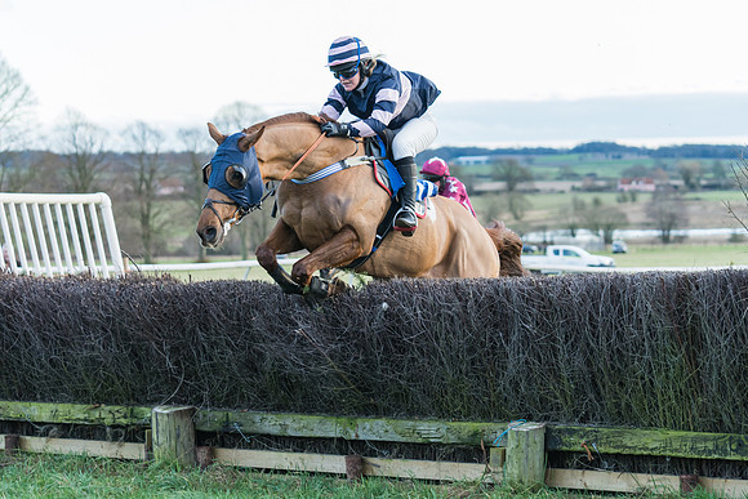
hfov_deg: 19.9
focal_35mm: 103
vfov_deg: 13.3
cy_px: 240
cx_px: 374
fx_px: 2132
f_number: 2.8
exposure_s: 1/1000
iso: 800
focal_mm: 70
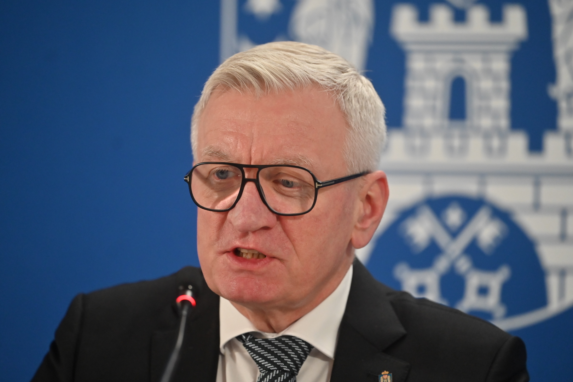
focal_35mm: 180
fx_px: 2865
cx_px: 286
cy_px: 191
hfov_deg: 11.4
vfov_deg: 7.6
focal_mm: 180
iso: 2200
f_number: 2.8
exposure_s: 1/400
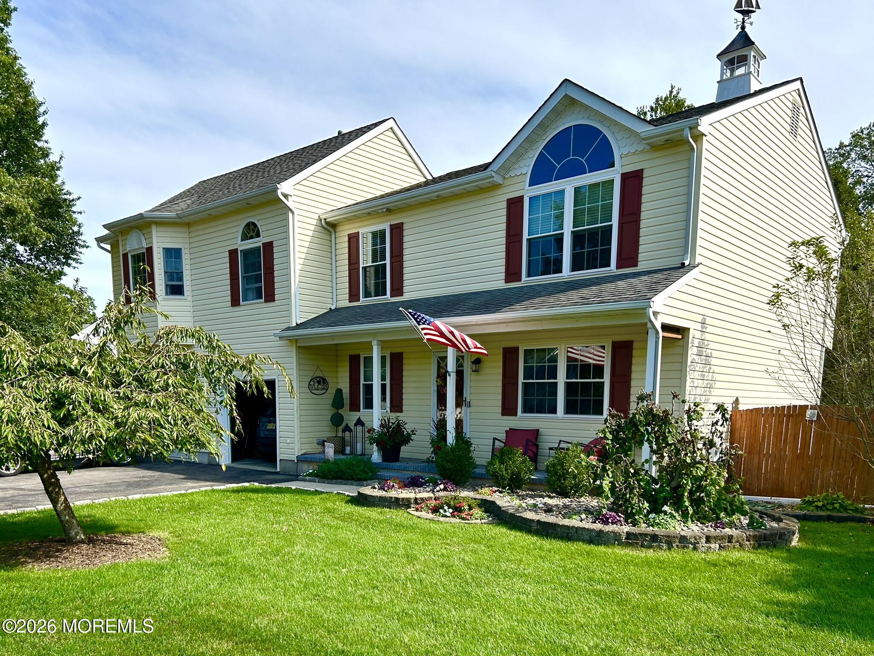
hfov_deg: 67.3
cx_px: 437
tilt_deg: +6.3
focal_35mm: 26
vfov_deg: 53.1
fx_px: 656
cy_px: 328
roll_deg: -0.2
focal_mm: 5.7
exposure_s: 1/4630
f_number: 1.5
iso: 50
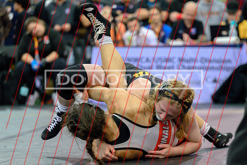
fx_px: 1085
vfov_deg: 8.7
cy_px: 103
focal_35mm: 158
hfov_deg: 13.0
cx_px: 153
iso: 3200
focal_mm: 120
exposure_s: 1/800
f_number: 2.8
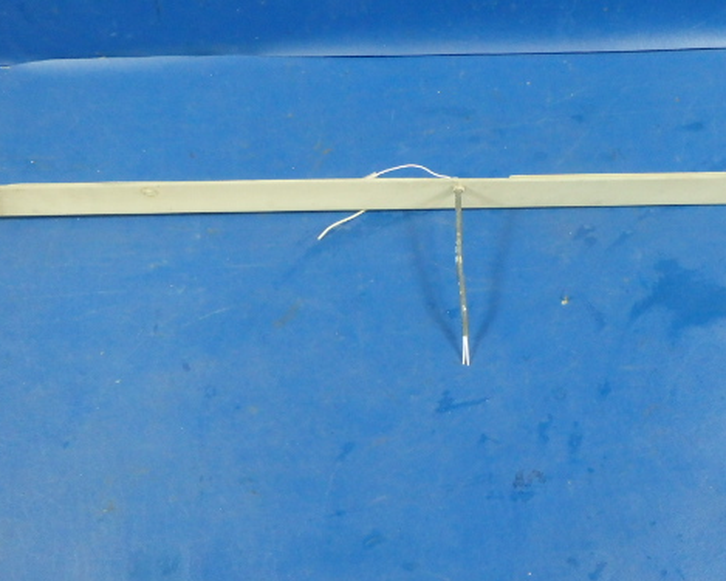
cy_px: 248
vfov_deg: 37.3
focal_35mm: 40
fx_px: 859
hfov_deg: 45.4
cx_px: 460
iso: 800
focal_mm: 5.4
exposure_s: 1/20
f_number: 4.1
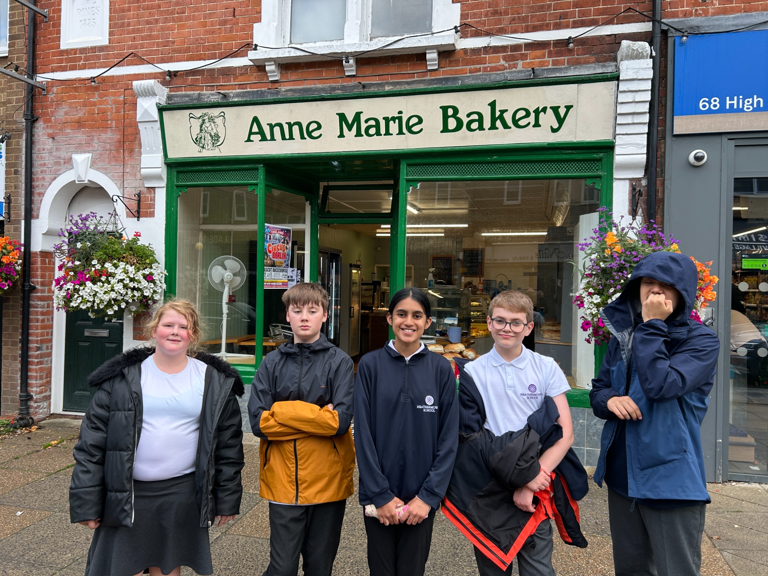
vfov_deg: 53.1
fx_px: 577
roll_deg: -0.7
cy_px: 288
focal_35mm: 26
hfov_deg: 67.3
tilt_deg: +0.6
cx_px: 384
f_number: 1.5
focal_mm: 5.7
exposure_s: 1/316
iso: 50
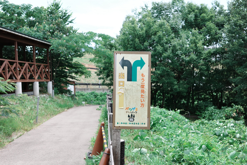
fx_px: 274
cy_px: 82
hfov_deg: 48.5
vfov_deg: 33.4
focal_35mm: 40
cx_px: 124
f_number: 2.8
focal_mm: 26
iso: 200
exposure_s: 1/1000
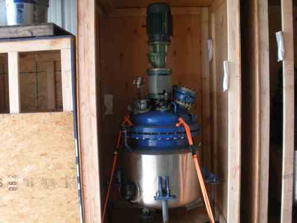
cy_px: 112
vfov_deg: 33.6
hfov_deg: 43.9
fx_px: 369
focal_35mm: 43
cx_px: 148
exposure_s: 1/60.5
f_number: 4
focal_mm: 7.7
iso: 355
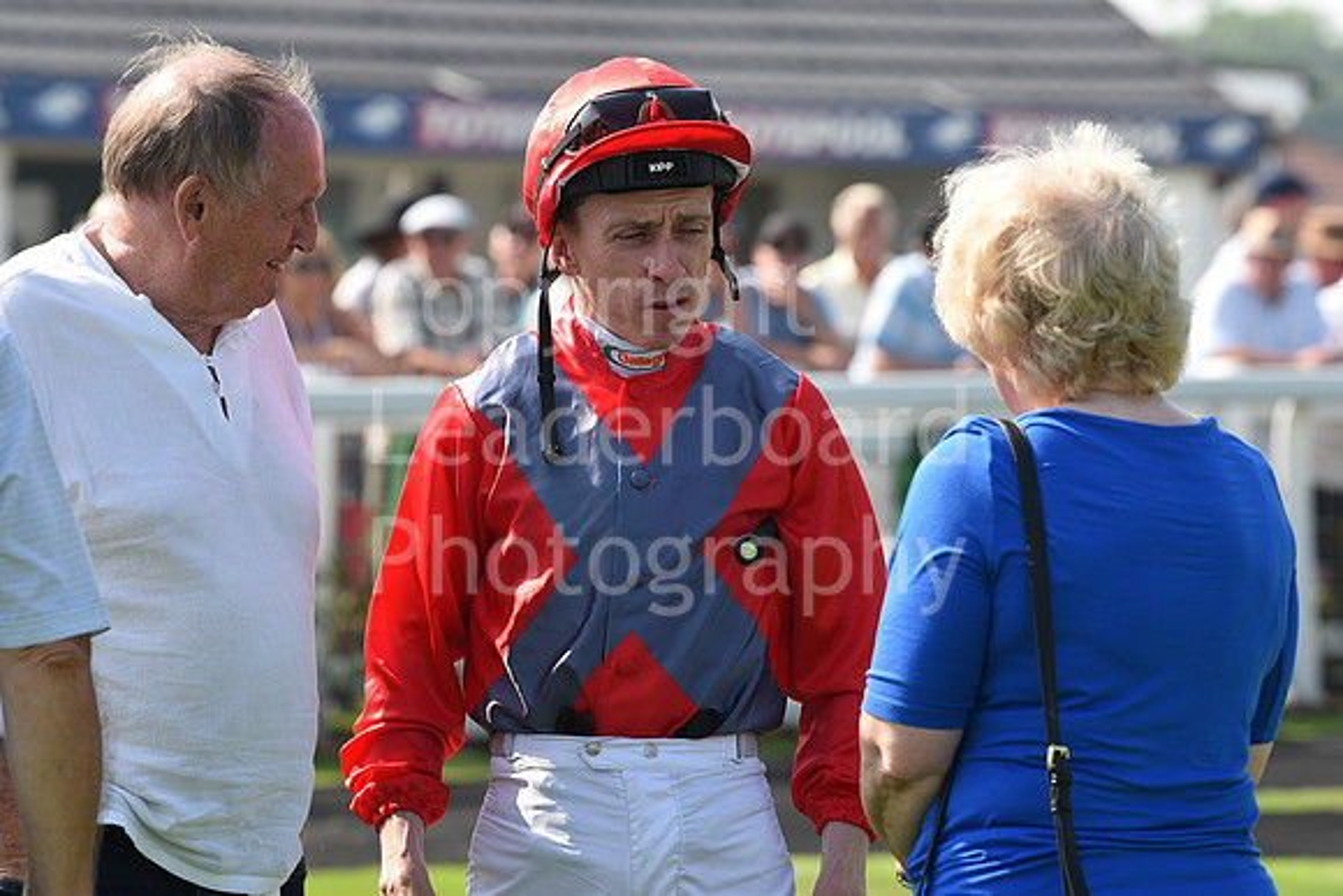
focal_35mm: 200
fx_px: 7463
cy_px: 448
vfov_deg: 6.9
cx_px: 672
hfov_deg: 10.3
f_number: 6.3
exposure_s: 1/800
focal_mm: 200
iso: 400
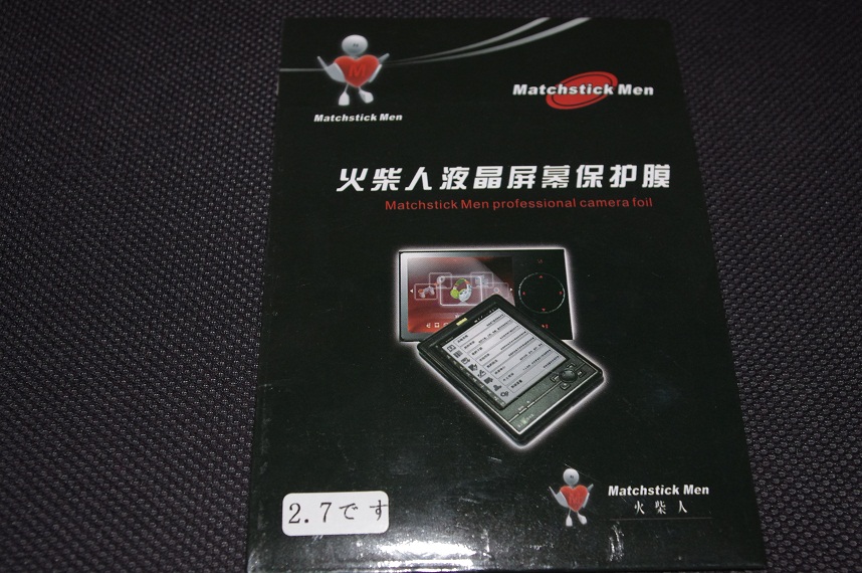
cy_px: 286
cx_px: 431
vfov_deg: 31.8
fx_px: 1005
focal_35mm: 42
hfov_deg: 46.4
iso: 800
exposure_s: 1/25
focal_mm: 28.13
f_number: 7.1
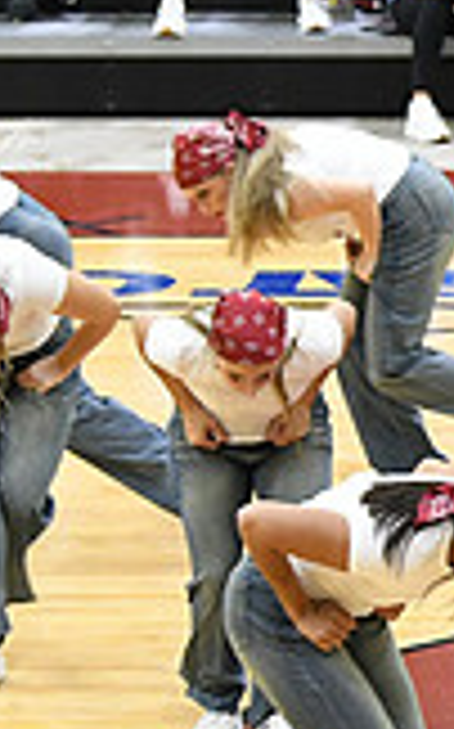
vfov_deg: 5.5
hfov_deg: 3.4
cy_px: 664
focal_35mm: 384
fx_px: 7615
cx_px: 1173
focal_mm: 70
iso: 5000
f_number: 4
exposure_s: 1/250
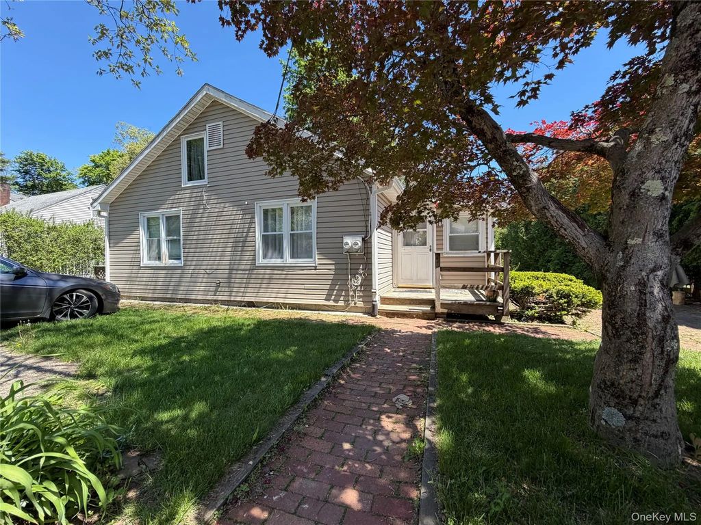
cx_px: 350
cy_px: 262
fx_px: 284
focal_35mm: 14
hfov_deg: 102.1
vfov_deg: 85.7
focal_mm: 2.22
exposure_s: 1/502
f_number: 2.2
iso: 64
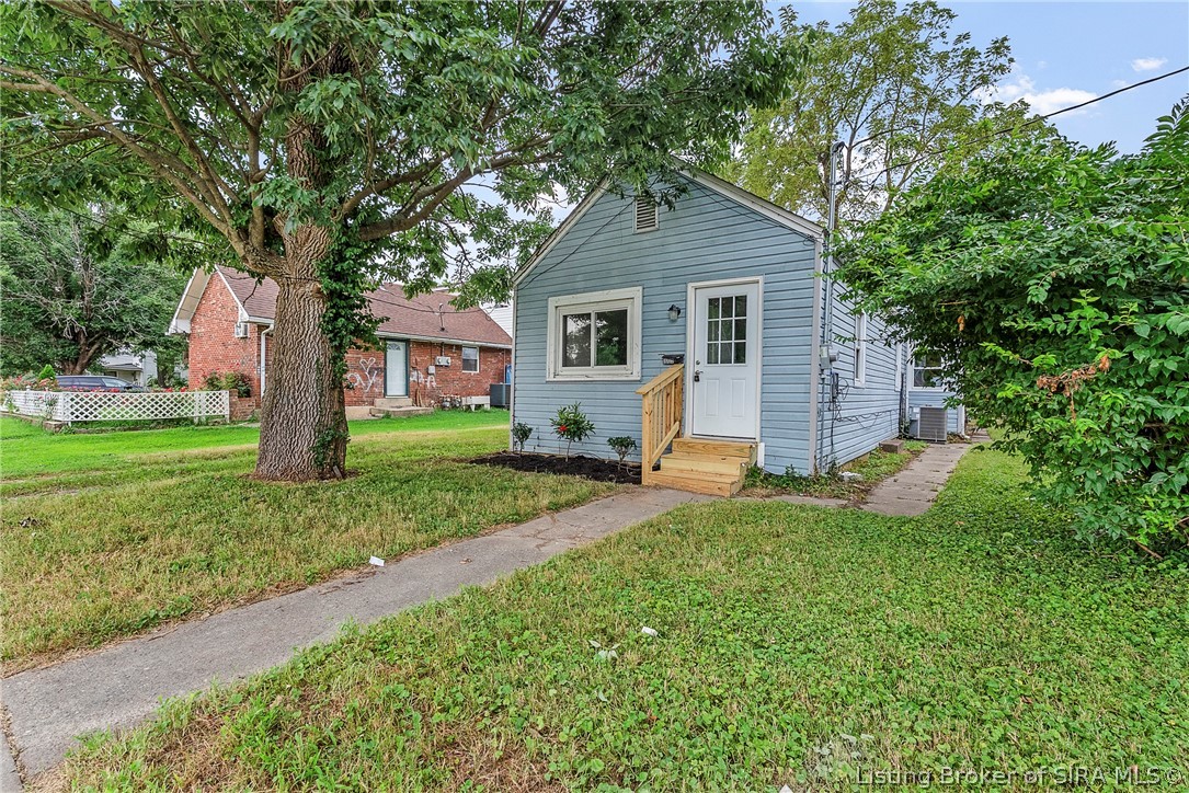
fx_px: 529
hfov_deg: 96.7
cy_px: 396
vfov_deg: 73.8
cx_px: 594
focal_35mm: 16
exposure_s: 1/25
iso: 1000
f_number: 10
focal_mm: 16
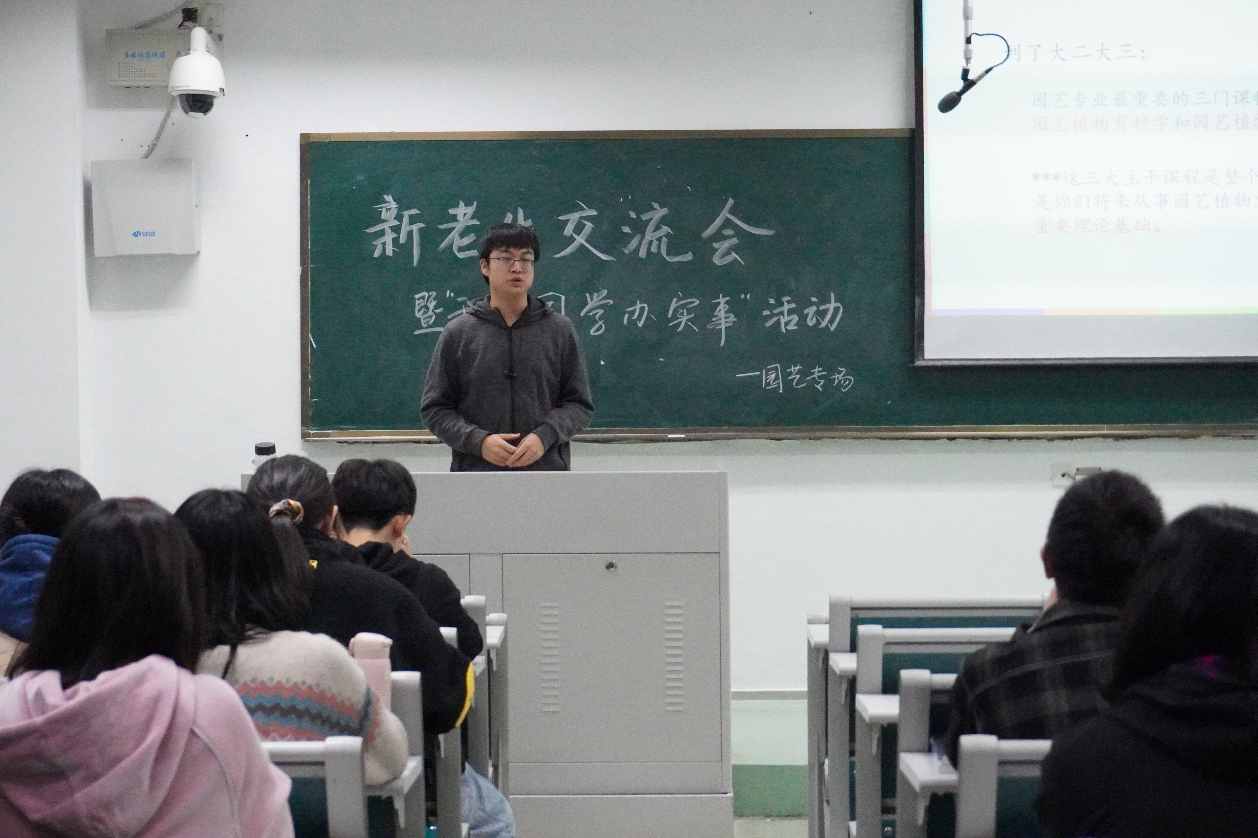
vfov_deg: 20.2
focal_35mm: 68
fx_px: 2359
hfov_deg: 29.9
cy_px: 419
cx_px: 629
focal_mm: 45
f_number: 5.6
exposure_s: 1/200
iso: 12800
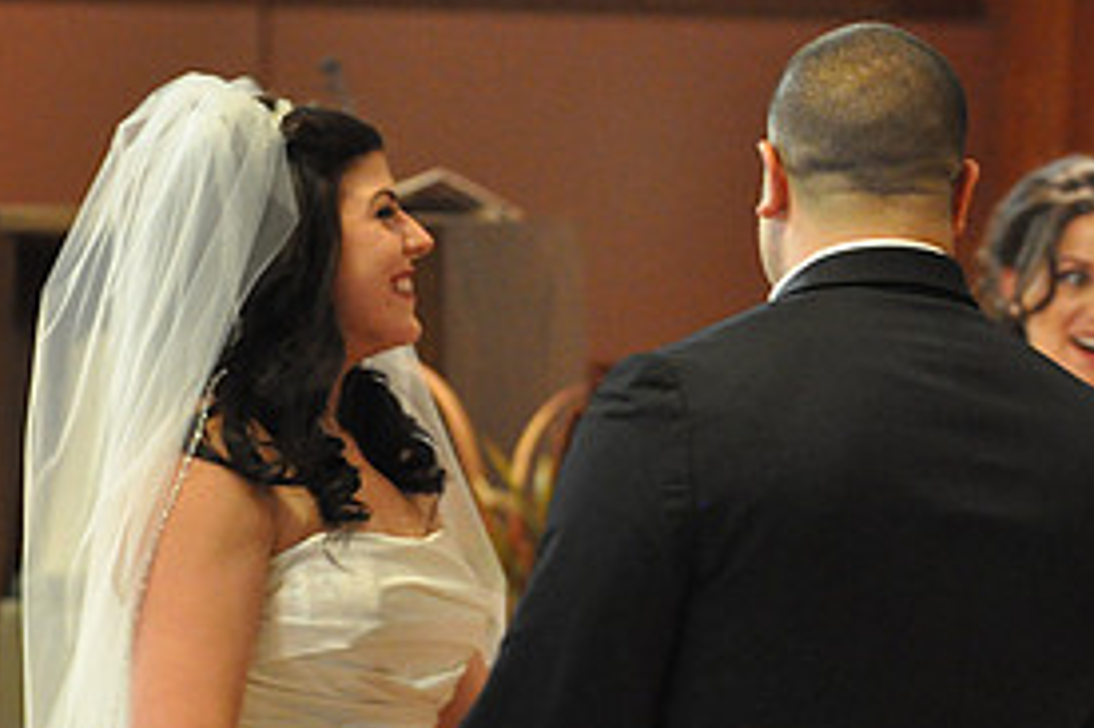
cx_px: 923
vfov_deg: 3.2
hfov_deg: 4.8
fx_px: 12969
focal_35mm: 427
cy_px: 376
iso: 2500
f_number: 2.8
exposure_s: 1/30
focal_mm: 135
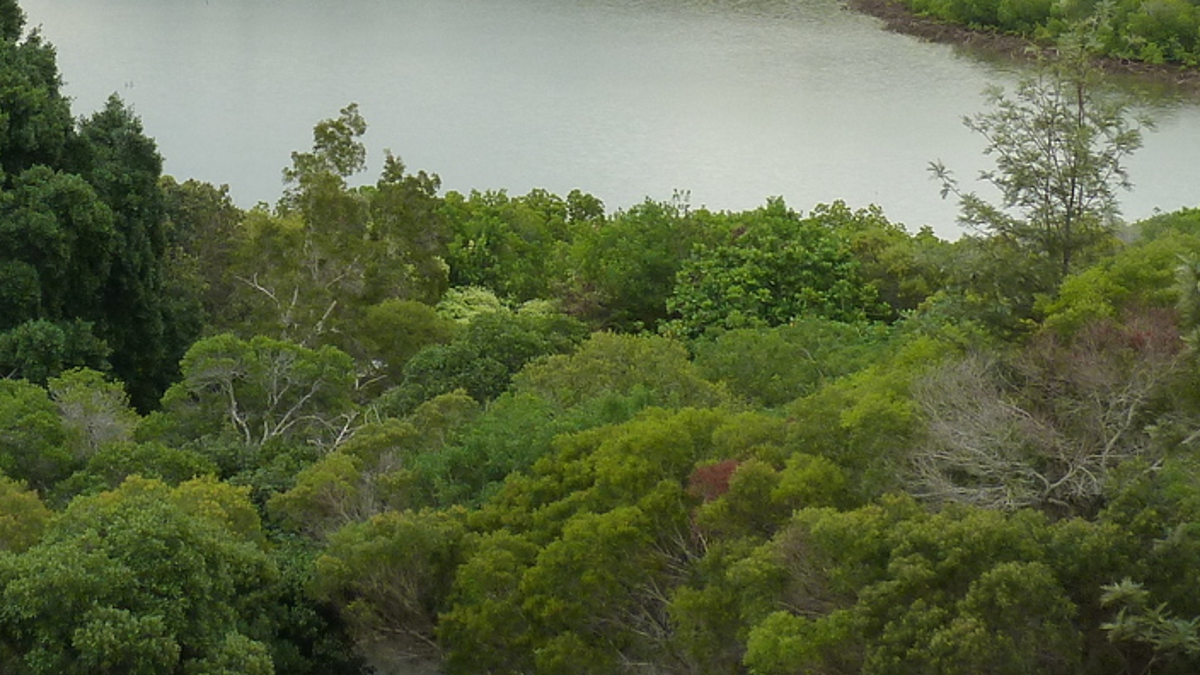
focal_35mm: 109
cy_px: -95
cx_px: 135
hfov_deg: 19.3
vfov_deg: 10.9
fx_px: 3468
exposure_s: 1/125
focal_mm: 7.3
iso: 125
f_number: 4
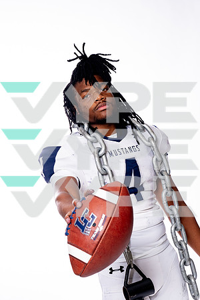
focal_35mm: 67
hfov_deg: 20.3
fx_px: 558
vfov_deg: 30.1
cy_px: 150
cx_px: 100
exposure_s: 1/250
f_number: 8
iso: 400
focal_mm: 67
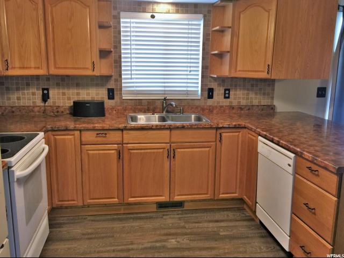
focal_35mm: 29
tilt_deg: -11.1
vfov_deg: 48.2
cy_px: 129
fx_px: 288
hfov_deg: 61.7
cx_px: 172
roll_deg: -0.5
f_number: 2.2
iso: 32
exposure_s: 1/15
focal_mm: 4.15
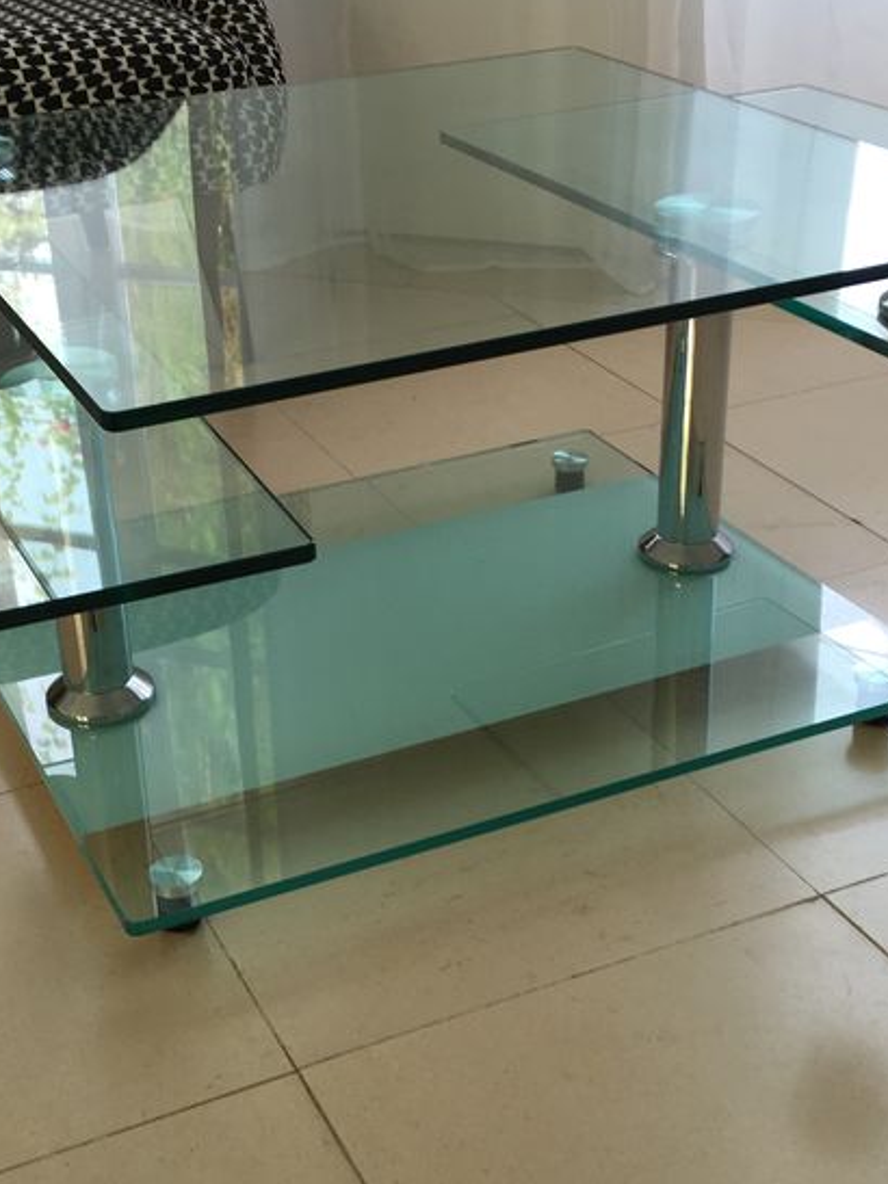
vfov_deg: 36.2
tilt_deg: -29.1
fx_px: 1814
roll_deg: +2.8
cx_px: 390
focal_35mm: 53
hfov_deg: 27.5
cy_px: 613
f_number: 2.2
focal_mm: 4.15
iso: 32
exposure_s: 1/50
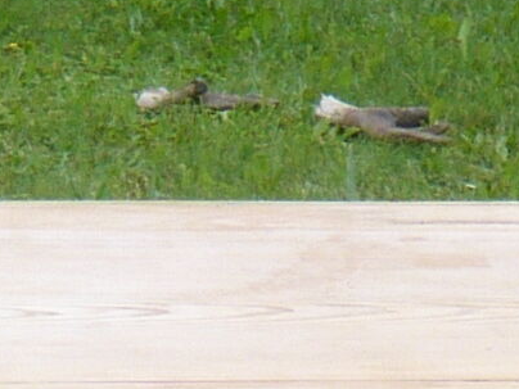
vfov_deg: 6.5
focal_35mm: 213
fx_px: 3194
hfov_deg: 9.3
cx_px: 382
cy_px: 1039
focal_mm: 4.6
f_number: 2.8
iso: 100
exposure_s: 1/640
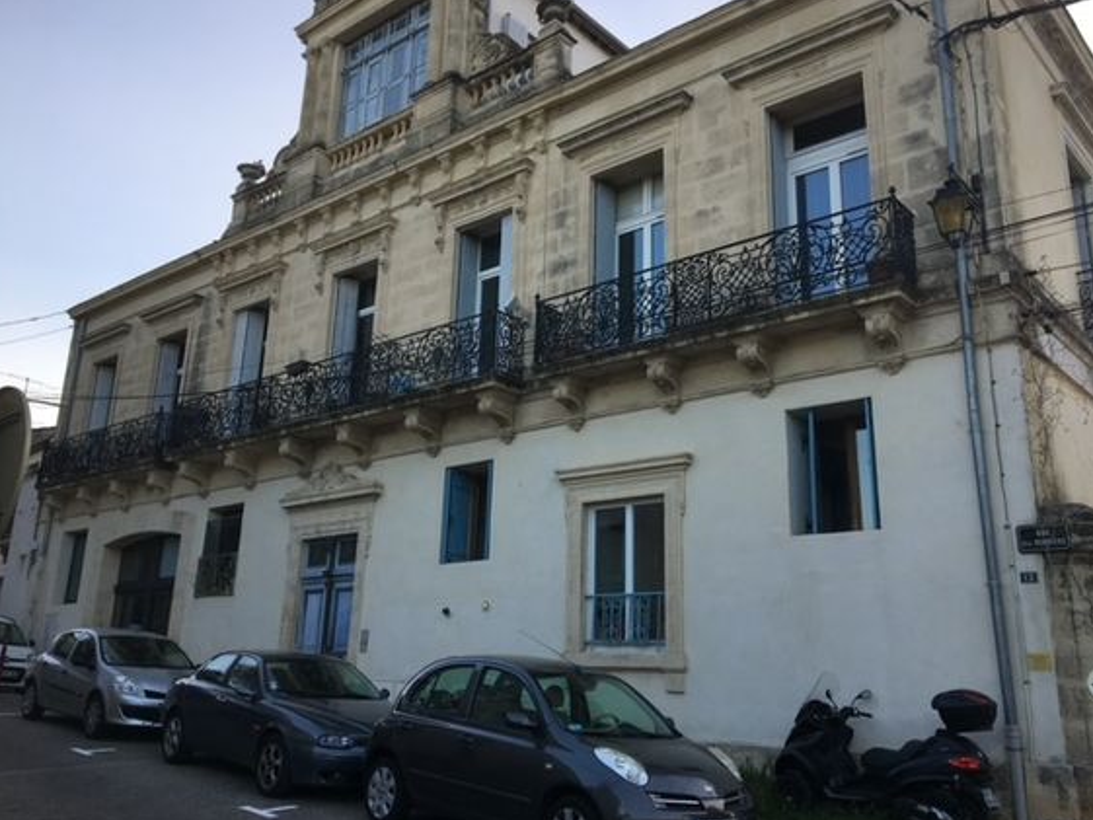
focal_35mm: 31
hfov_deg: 58.3
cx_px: 567
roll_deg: -1.7
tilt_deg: +17.4
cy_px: 395
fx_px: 979
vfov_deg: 45.4
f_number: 2.2
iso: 25
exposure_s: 1/257
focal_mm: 4.15
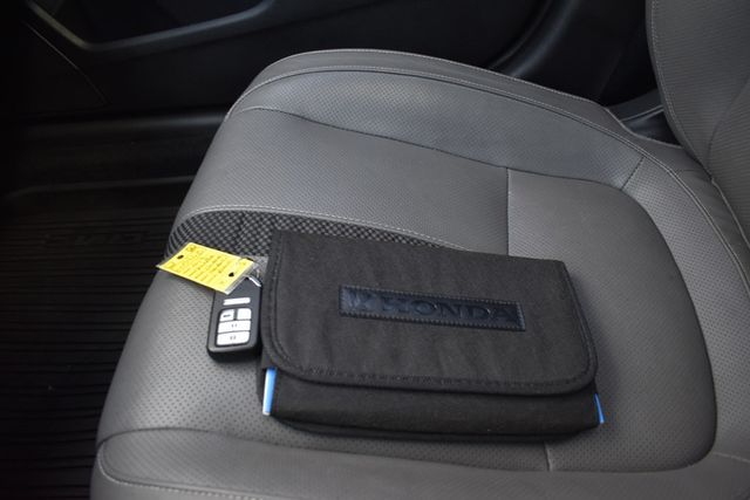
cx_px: 375
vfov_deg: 48.0
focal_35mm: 27
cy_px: 250
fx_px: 563
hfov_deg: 67.4
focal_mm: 18
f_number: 3.5
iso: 560
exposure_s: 1/250
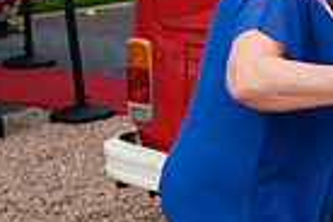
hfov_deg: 17.4
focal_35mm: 107
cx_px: 487
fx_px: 990
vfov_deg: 12.8
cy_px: 78
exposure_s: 1/1000
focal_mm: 16
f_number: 2.2
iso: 200
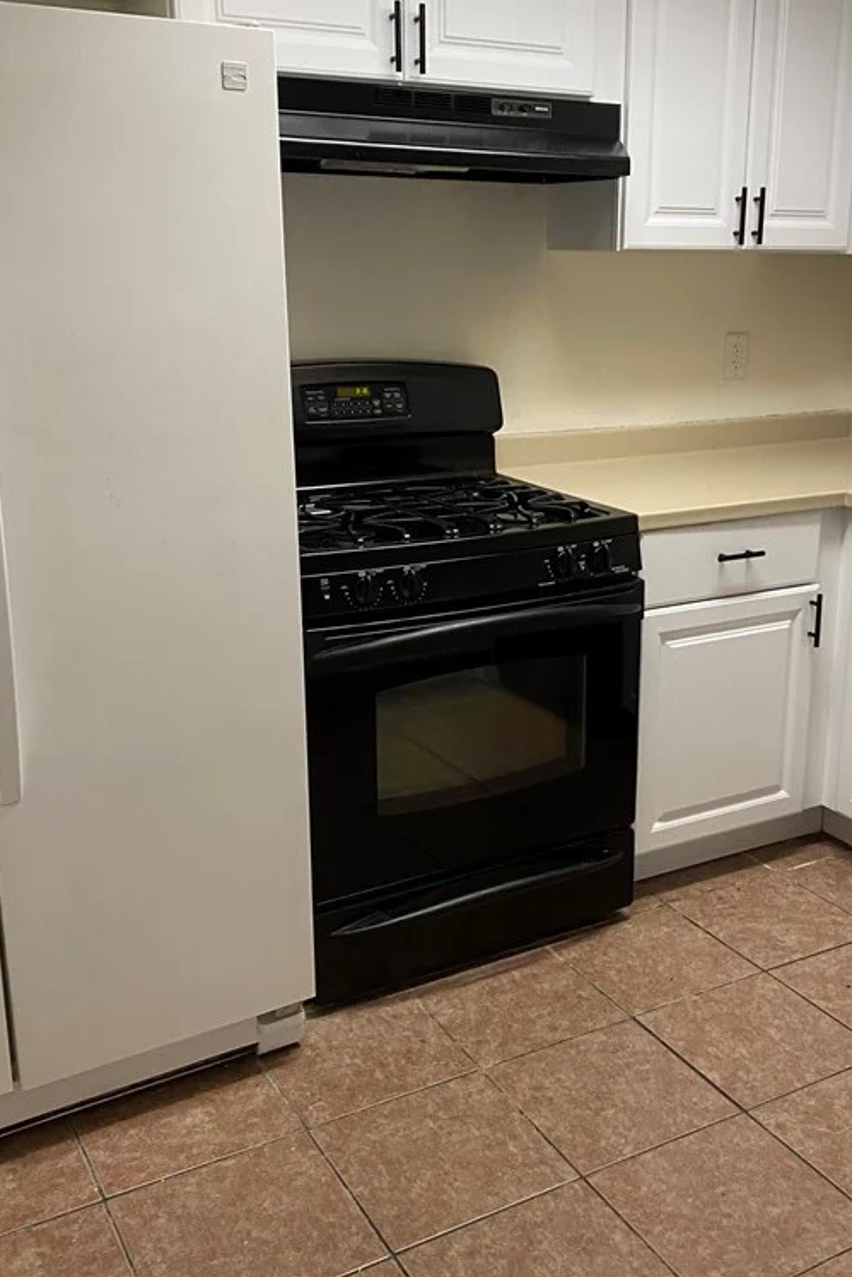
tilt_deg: -15.0
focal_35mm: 37
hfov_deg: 35.8
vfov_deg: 51.9
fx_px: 1313
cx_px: 528
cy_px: 633
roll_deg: +0.0
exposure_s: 1/60
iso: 160
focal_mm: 4.25
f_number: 1.8
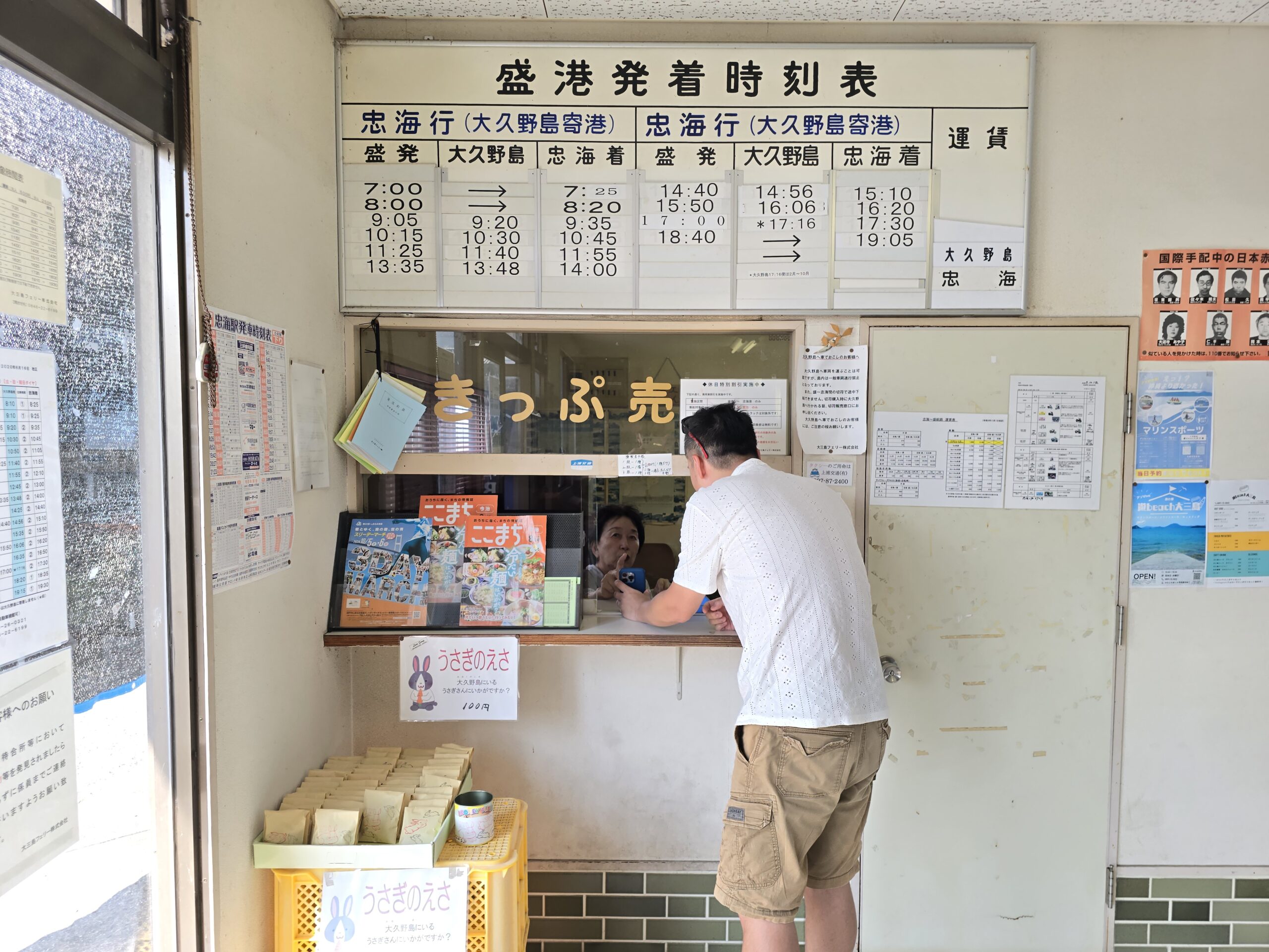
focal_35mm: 23
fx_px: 843
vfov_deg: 58.9
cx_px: 634
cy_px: 476
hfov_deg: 73.9
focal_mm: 6.3
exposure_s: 1/120
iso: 12
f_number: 1.7
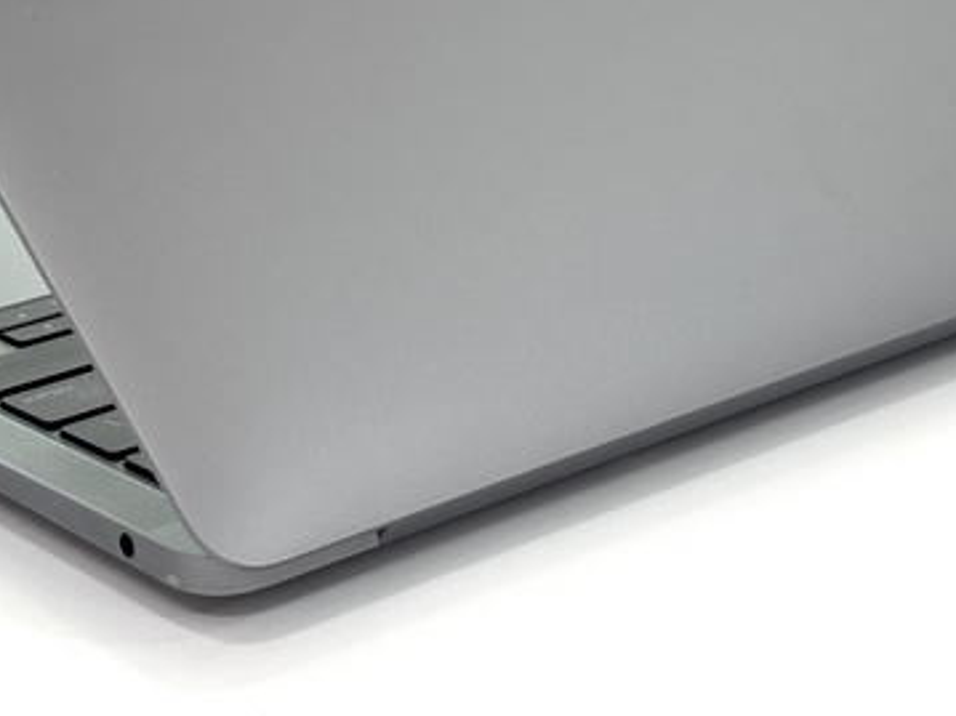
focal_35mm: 107
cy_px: -53
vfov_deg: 13.6
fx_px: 2954
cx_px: 415
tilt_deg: -14.1
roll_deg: +0.8
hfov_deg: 18.4
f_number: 1.78
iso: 50
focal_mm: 6.76
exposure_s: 1/100
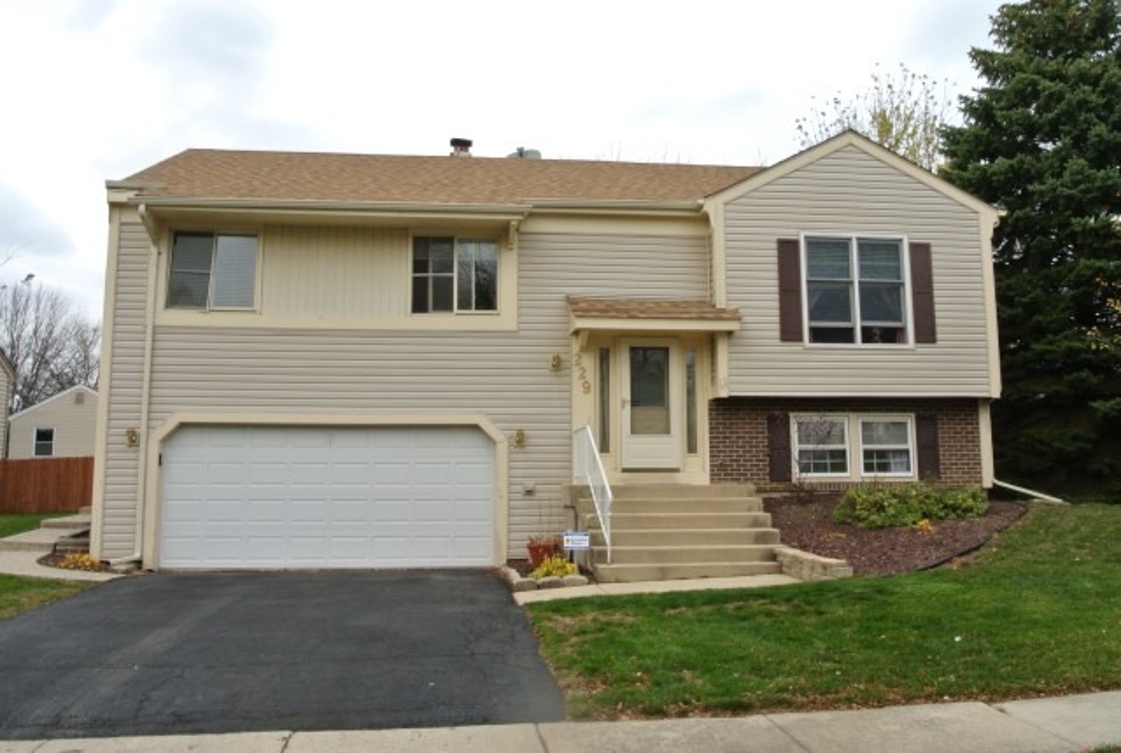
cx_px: 560
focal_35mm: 30
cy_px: 376
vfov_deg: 43.8
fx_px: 936
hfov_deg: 61.8
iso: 400
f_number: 14
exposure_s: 1/60
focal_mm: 11.4
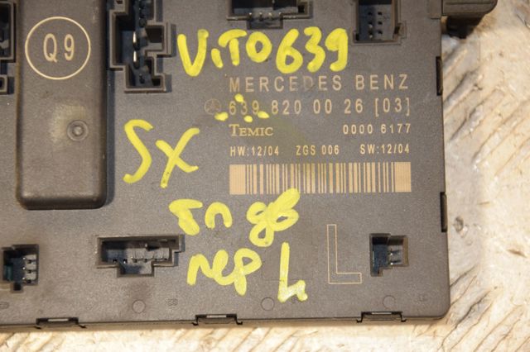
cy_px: 176
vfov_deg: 9.9
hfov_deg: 14.9
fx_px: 2031
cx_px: 265
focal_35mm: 138
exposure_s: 1/125
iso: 800
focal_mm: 92
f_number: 5.6
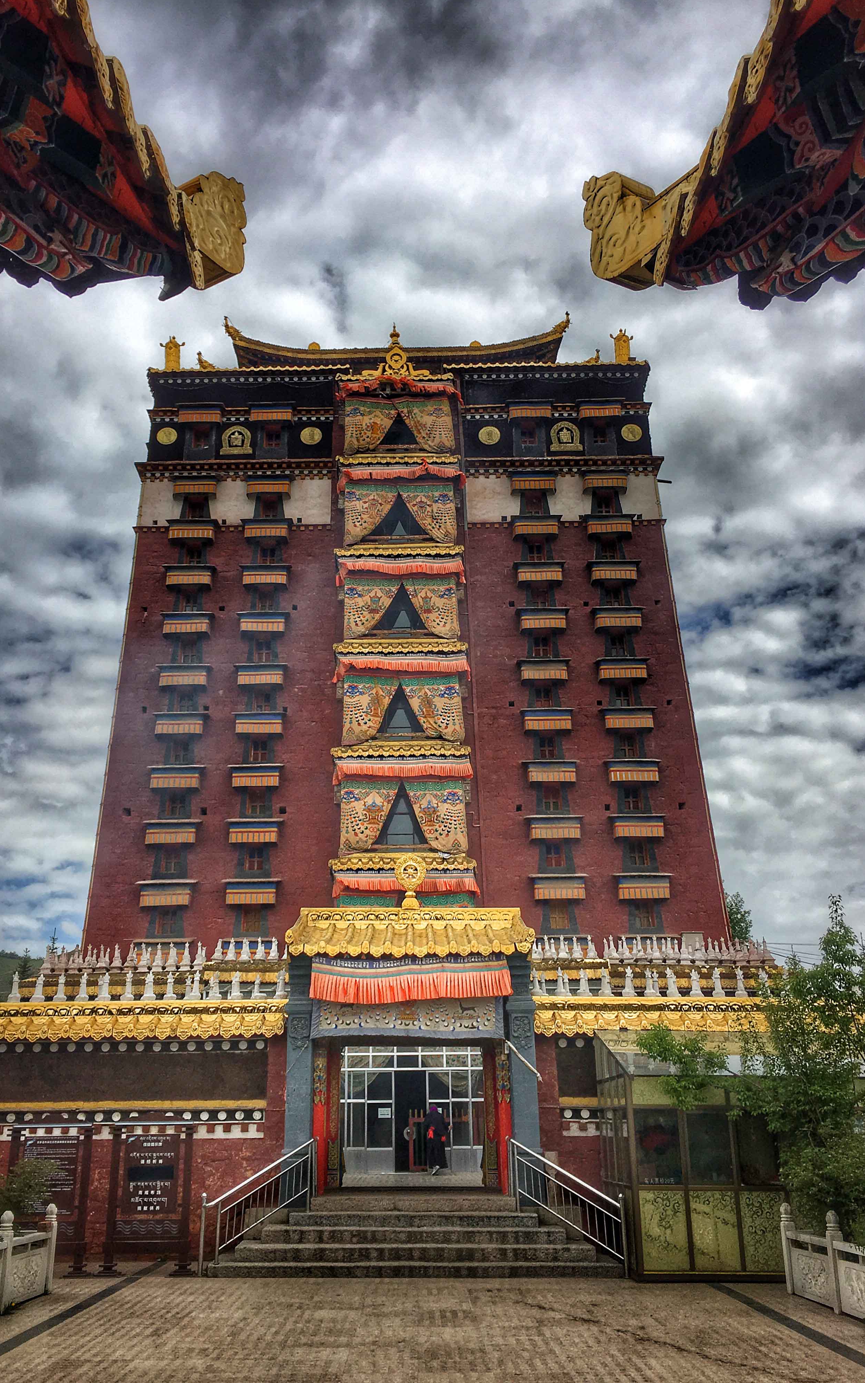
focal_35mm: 31
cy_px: 688
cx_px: 389
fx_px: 1169
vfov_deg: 61.2
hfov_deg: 40.6
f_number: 2.2
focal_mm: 4.15
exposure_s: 1/2331
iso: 25
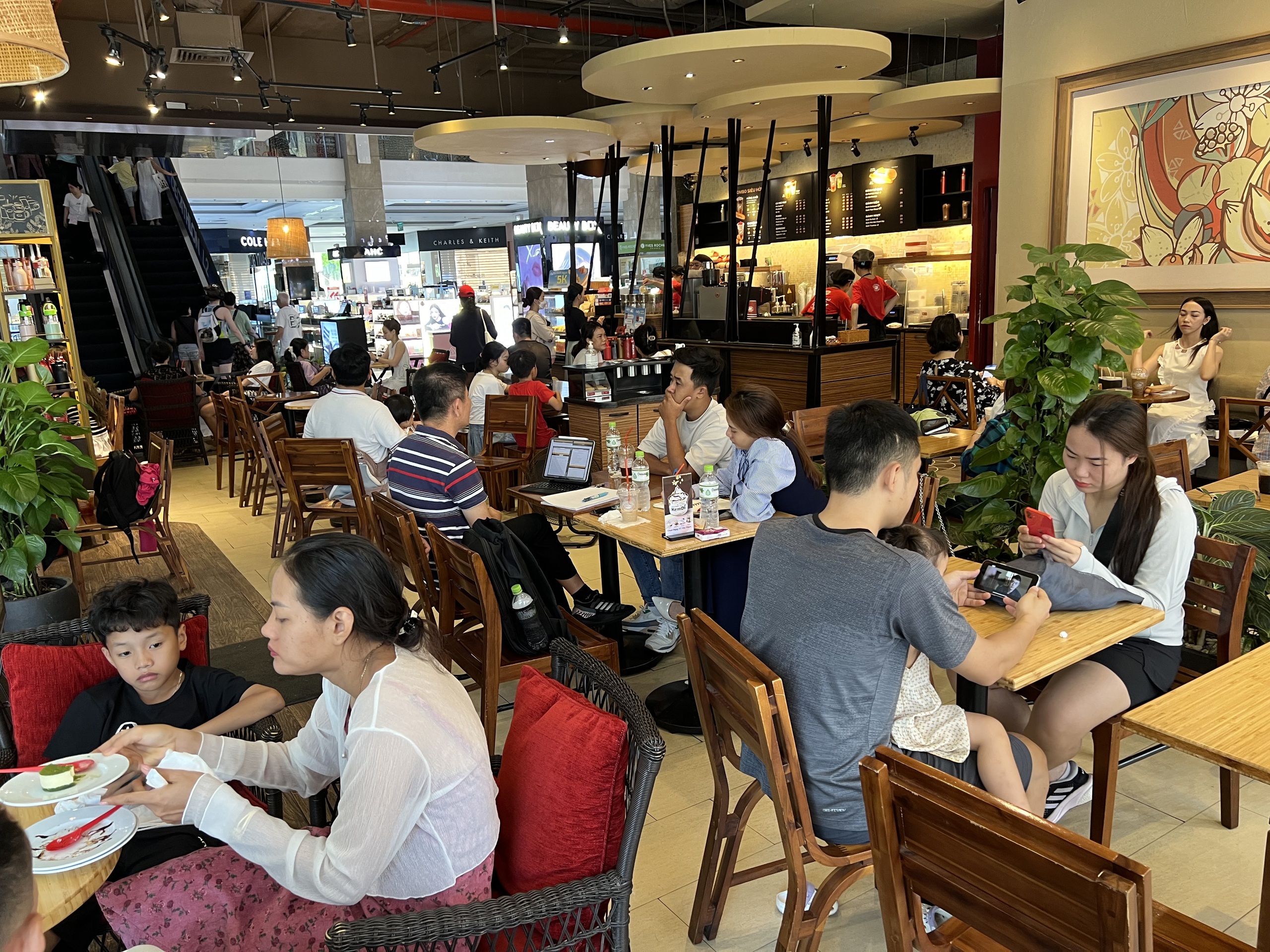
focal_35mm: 26
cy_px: 476
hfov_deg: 67.3
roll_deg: +2.9
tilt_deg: -12.2
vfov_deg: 53.1
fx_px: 954
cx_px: 635
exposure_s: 1/50
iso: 125
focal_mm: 5.7
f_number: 1.5
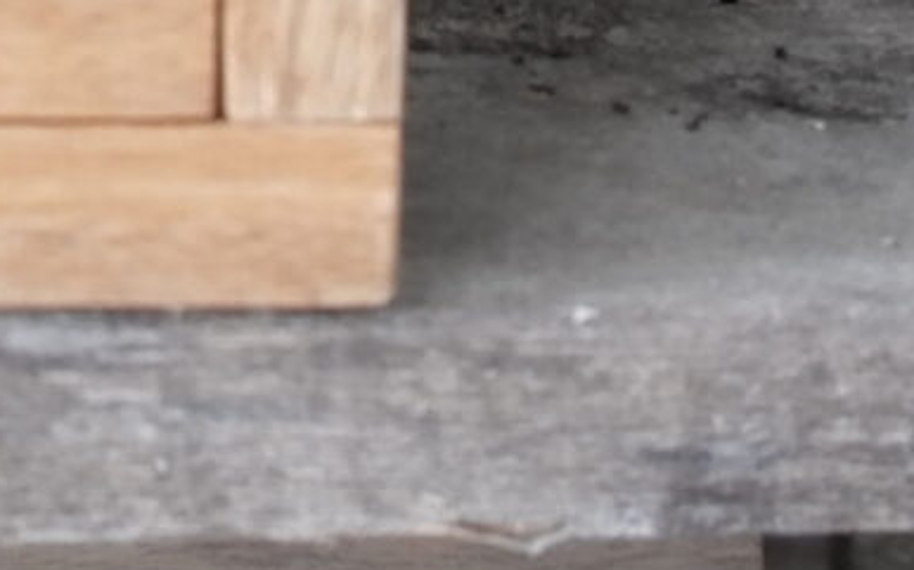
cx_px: -1338
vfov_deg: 5.3
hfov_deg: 8.3
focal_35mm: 230
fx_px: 5728
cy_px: -1242
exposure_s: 1/80
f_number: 3.2
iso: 200
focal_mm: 23
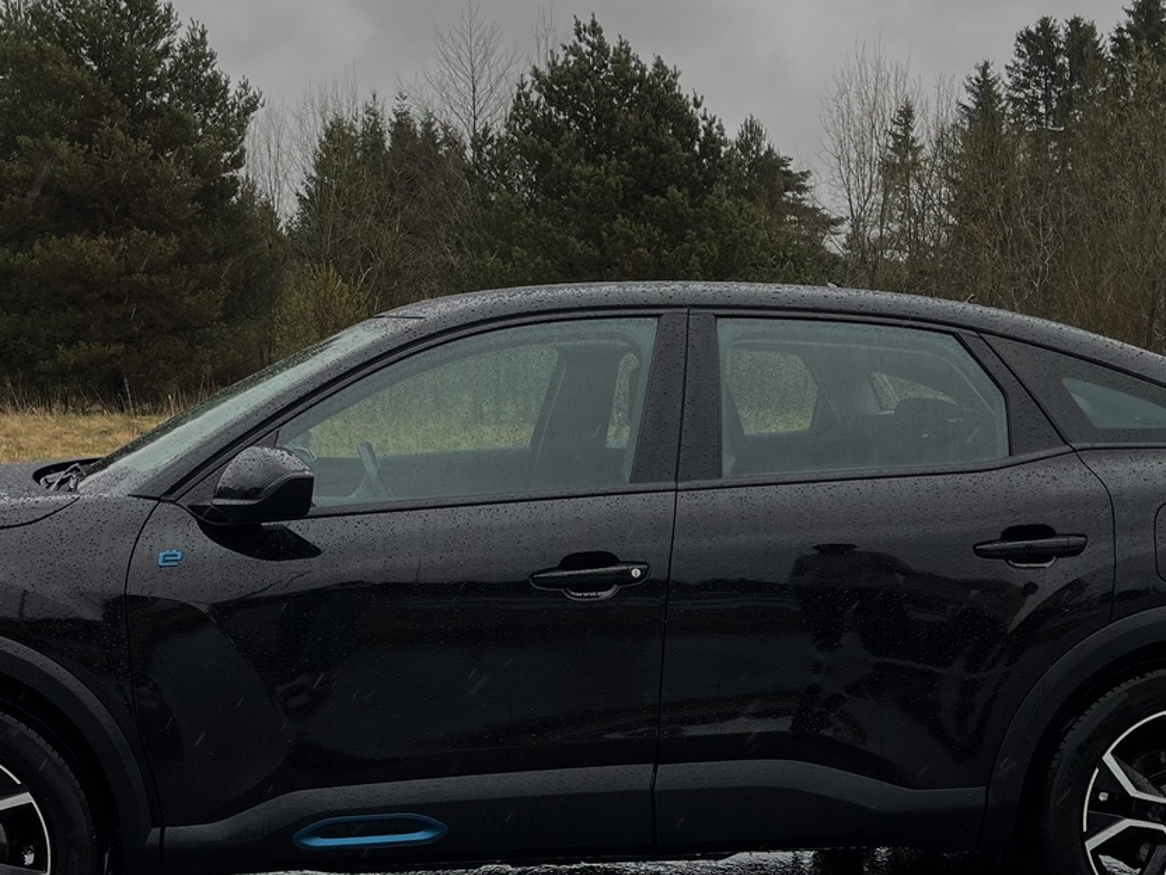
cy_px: 439
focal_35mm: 50
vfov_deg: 29.1
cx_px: 513
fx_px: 1684
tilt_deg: -3.4
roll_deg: -0.9
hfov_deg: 38.1
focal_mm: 5.1
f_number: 1.6
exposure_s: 1/374
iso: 50
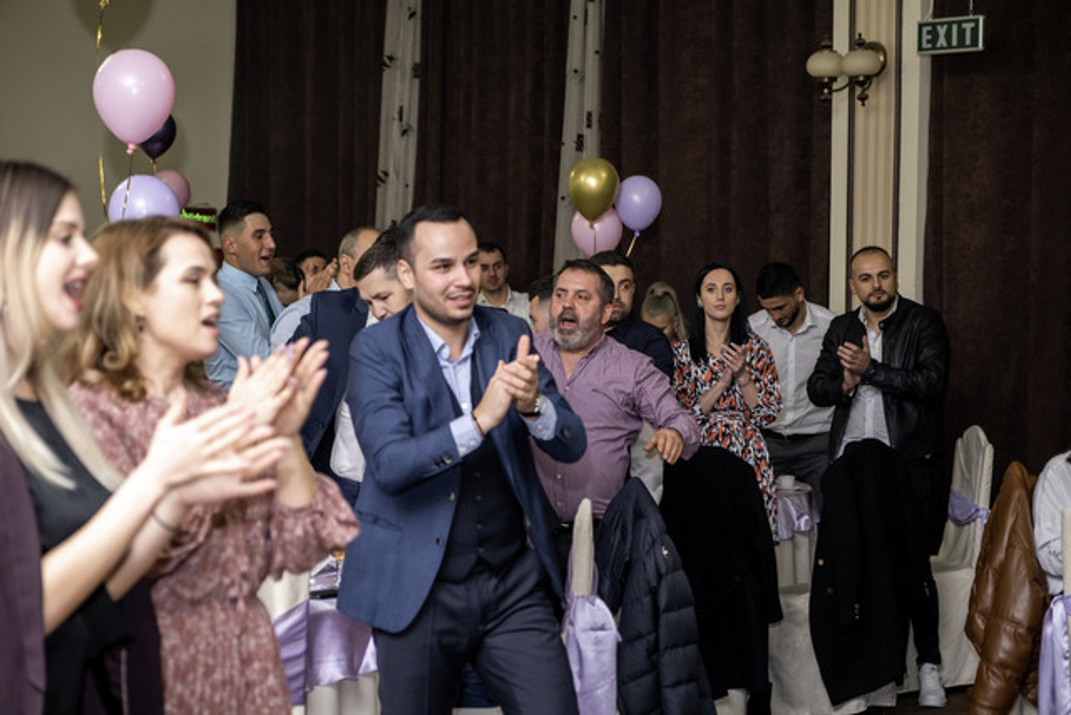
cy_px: 358
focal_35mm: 83
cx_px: 536
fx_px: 2470
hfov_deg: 24.5
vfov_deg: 16.5
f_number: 2.8
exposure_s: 1/160
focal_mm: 55
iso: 1250
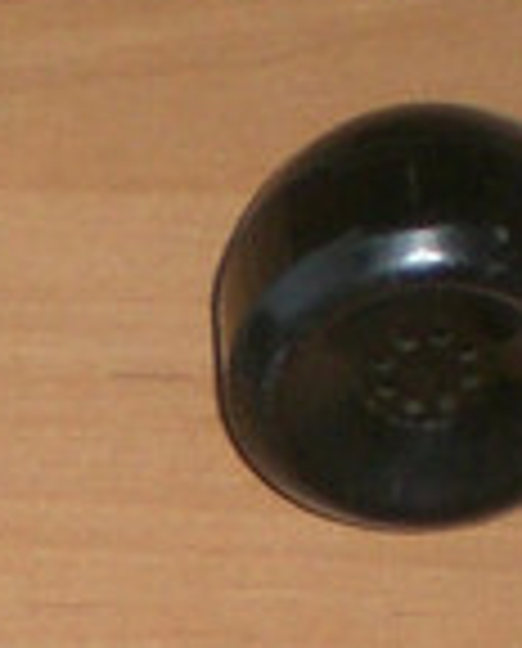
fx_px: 5269
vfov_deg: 6.7
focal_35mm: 274
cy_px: 1516
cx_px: -326
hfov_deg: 5.6
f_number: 3.1
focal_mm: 6.3
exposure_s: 1/60
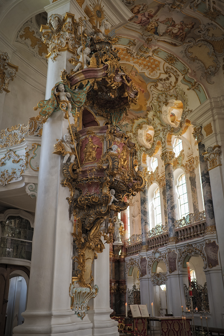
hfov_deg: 37.9
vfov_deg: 54.4
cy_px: 168
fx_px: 327
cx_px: 112
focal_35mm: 35
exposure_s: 1/125
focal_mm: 35
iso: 100
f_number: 2
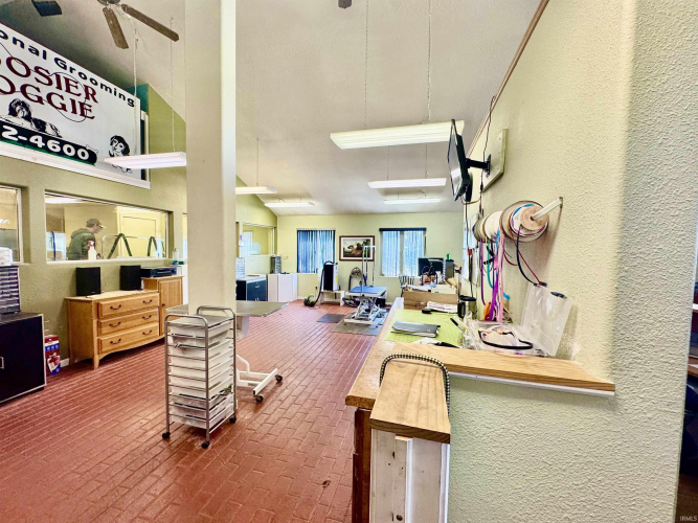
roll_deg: -1.8
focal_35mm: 14
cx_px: 349
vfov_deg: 85.7
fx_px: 282
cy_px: 262
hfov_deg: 102.1
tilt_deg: -2.8
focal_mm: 2.22
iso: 160
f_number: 2.2
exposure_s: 1/120
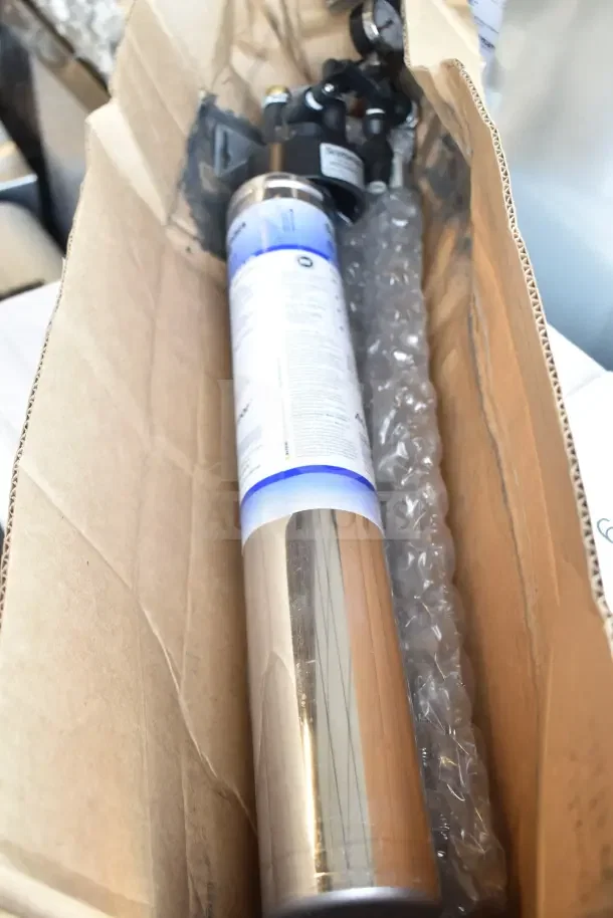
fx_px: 919
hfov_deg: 36.9
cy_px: 459
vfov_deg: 53.1
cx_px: 306
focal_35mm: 36
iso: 720
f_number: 4
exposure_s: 1/40
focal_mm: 24
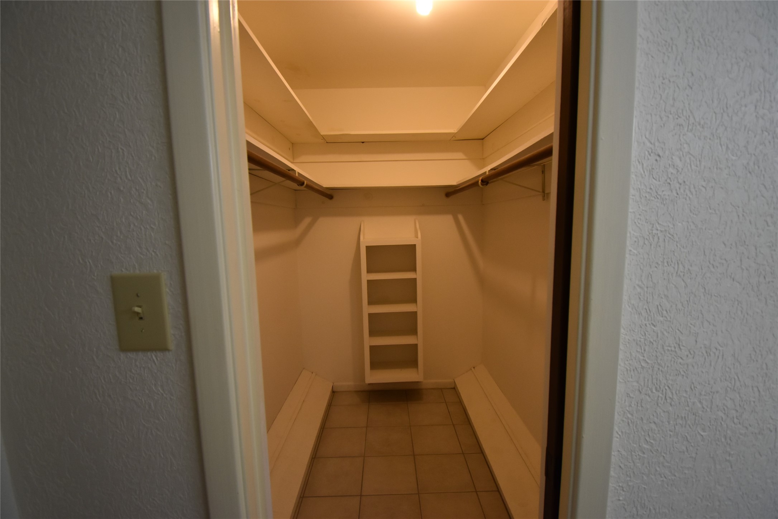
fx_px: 324
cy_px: 260
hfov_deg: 100.4
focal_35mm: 15
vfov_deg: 77.3
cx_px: 389
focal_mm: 10
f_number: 4.5
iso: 800
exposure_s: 1/125
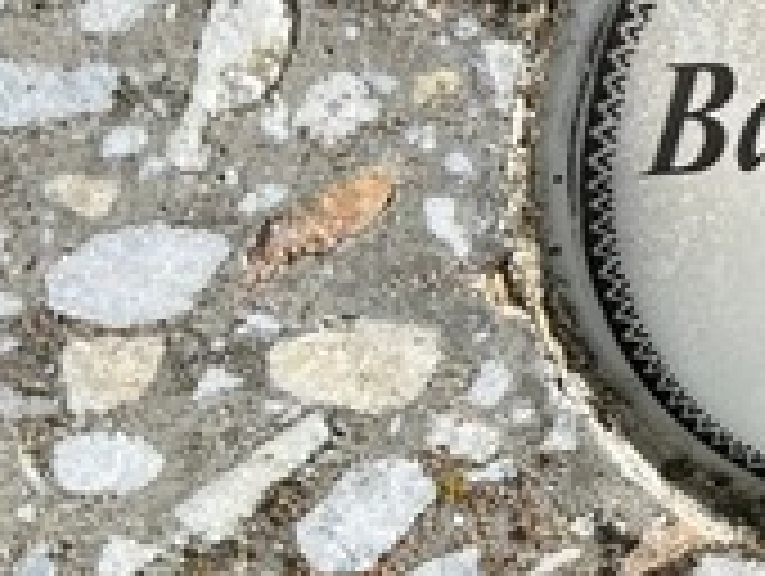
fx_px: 2700
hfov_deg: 14.4
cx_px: 1346
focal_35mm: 122
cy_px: 234
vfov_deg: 12.2
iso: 50
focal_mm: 5.7
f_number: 1.5
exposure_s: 1/2762
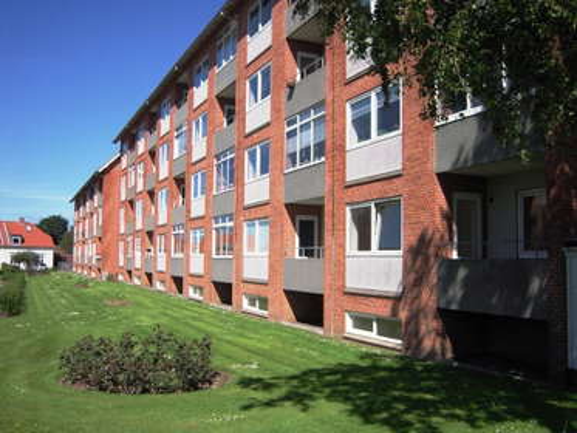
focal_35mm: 37
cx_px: 288
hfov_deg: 50.1
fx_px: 617
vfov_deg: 38.7
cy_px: 216
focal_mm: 6.5
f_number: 6.1
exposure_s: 1/500
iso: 100
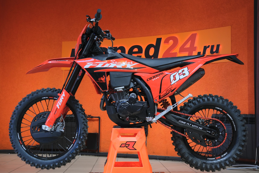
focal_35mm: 45
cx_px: 129
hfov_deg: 43.6
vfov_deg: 29.9
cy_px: 86
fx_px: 324
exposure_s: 1/100
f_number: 4
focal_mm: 27.5
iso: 1250
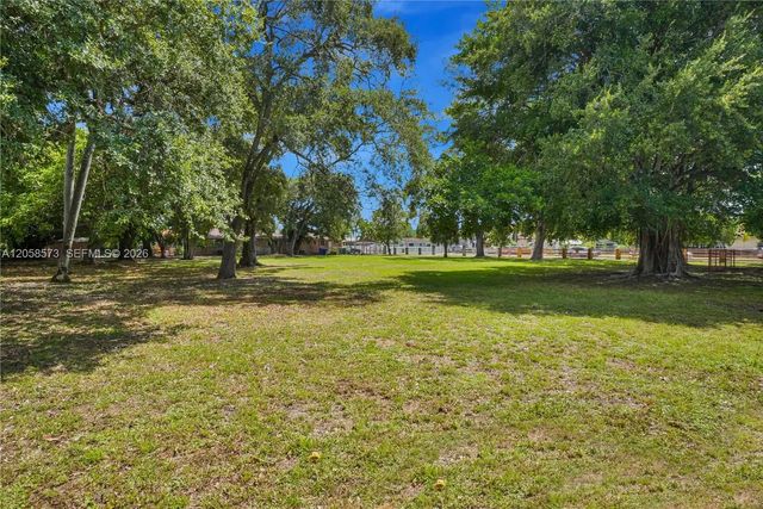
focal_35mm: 20
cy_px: 254
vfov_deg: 62.0
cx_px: 382
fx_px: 424
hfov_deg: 84.0
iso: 250
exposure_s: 1/800
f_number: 14
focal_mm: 20
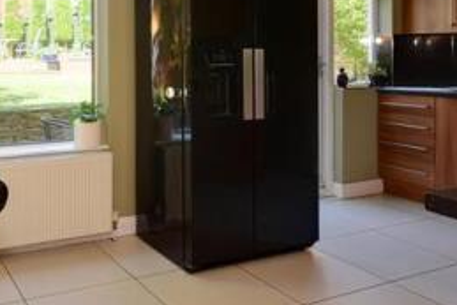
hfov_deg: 48.6
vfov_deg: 33.7
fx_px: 483
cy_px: 47
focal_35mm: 38
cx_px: 111
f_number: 8
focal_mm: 10
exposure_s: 1/160
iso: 160
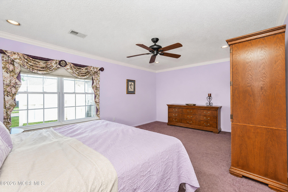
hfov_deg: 96.7
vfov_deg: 73.7
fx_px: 128
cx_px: 144
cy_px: 96
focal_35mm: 16
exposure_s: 1/40
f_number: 4.5
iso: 64
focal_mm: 16
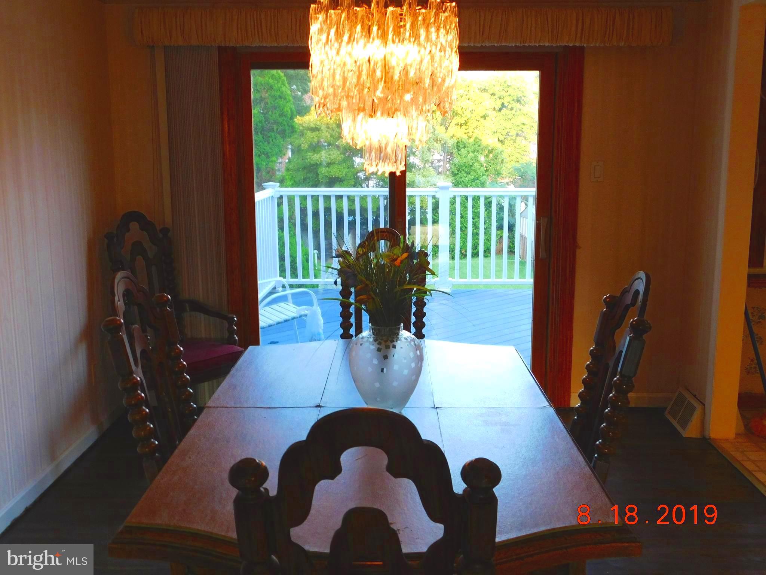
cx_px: 383
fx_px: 797
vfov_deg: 39.7
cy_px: 288
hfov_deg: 51.4
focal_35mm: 36
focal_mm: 6.3
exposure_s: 1/30
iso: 200
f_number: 3.5
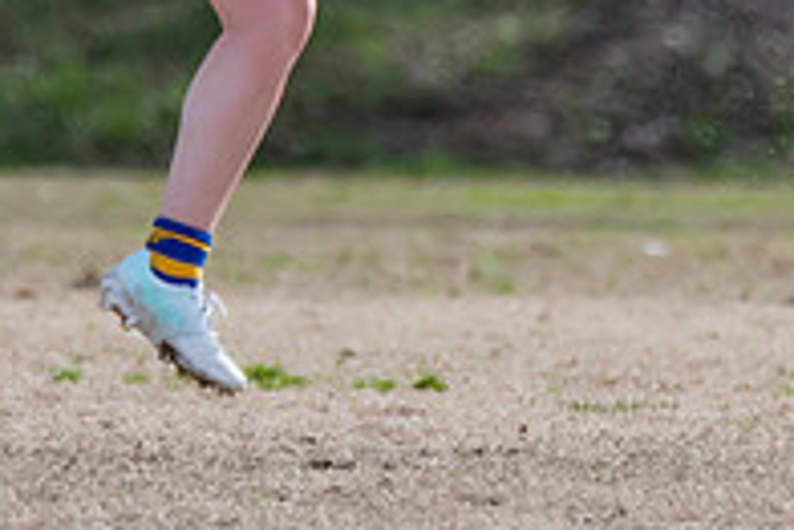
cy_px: -252
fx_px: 69303
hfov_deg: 0.7
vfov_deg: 0.4
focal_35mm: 3140
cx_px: 443
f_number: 6.3
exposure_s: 1/1600
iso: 900
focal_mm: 600
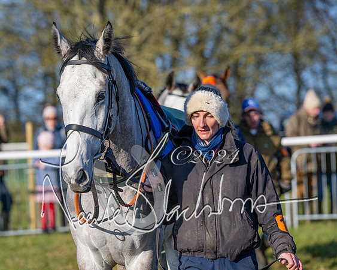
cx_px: 135
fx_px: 2528
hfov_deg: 7.6
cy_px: 135
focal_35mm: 254
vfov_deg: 6.1
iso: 640
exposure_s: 1/5000
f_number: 4
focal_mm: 150
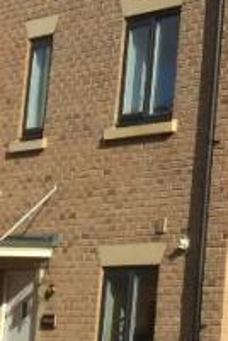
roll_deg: +0.7
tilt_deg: +10.8
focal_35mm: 154
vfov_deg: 13.2
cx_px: 776
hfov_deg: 7.4
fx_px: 1463
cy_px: 31
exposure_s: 1/2326
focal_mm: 4.15
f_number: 2.2
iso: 32
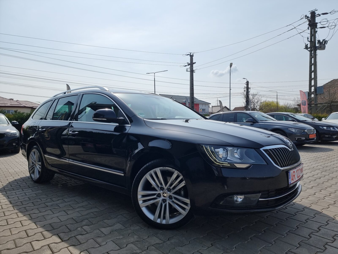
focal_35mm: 24
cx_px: 169
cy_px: 127
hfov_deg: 71.6
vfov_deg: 56.8
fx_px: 234
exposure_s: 1/2188
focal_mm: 6.7
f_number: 1.8
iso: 50
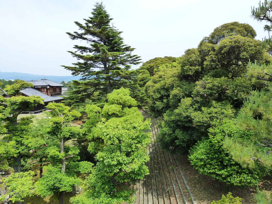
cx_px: 136
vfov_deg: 54.9
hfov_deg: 69.4
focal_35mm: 25
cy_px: 102
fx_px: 196
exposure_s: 1/400
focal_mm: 4.1
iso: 200
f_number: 4
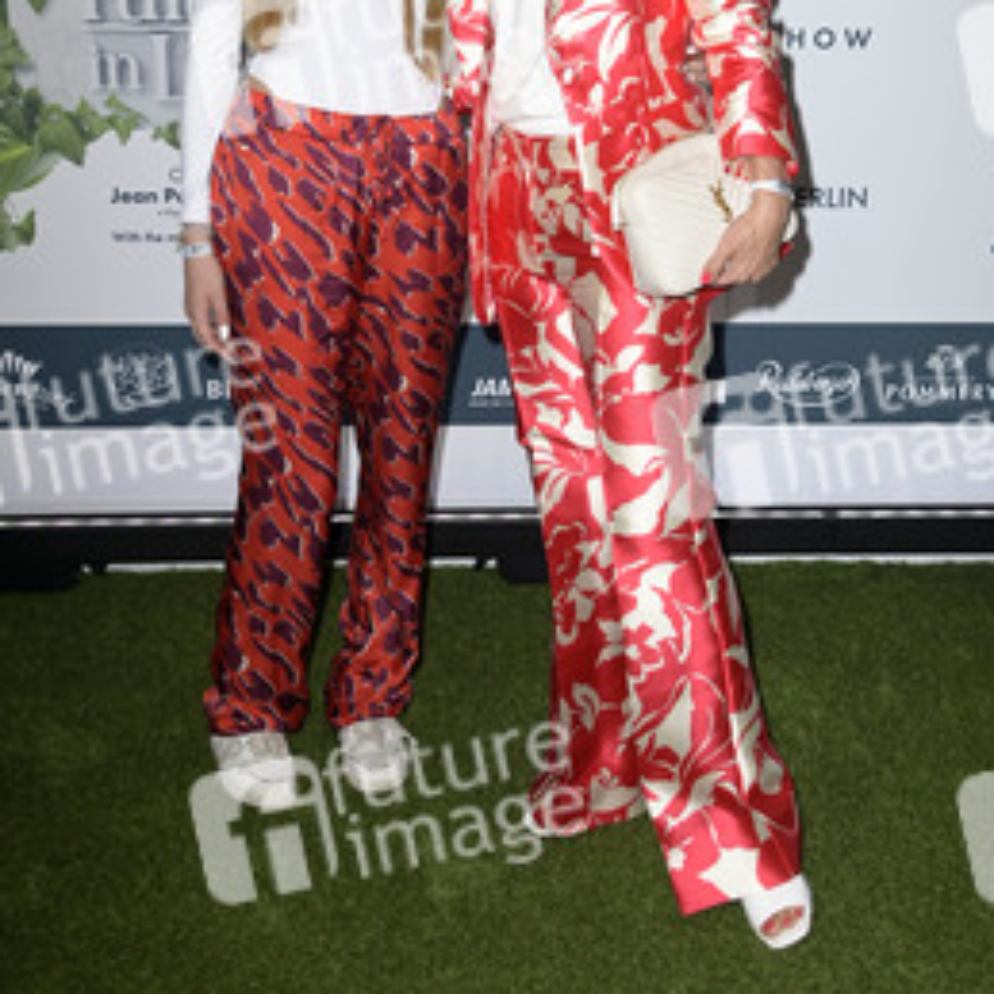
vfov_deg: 30.5
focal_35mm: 55
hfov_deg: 31.1
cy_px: 238
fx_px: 1787
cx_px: 499
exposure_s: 1/250
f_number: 6.3
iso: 640
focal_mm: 42
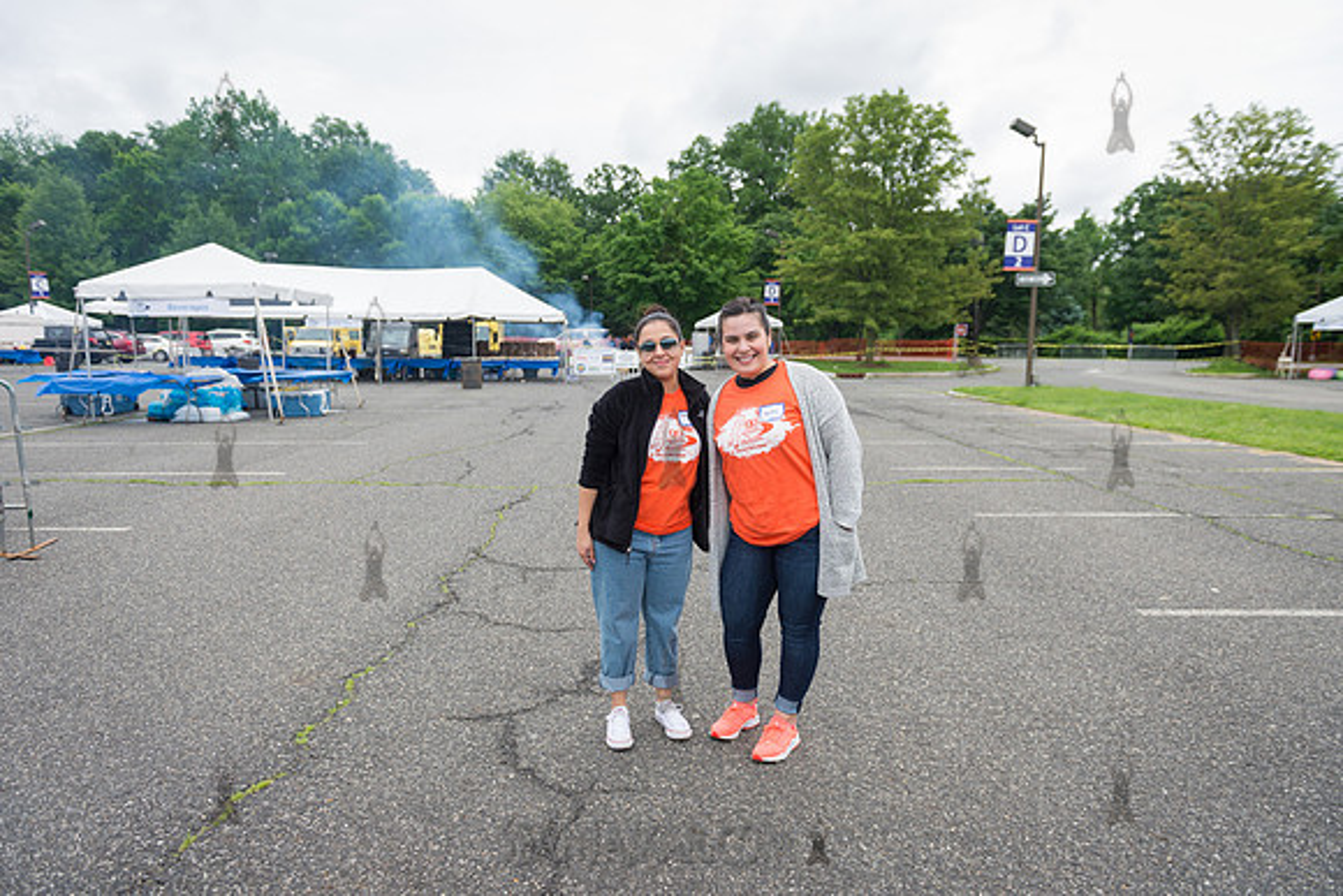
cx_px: 672
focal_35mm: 24
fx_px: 896
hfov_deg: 73.7
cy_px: 448
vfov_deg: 53.2
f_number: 3.5
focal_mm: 24
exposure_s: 1/800
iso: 200
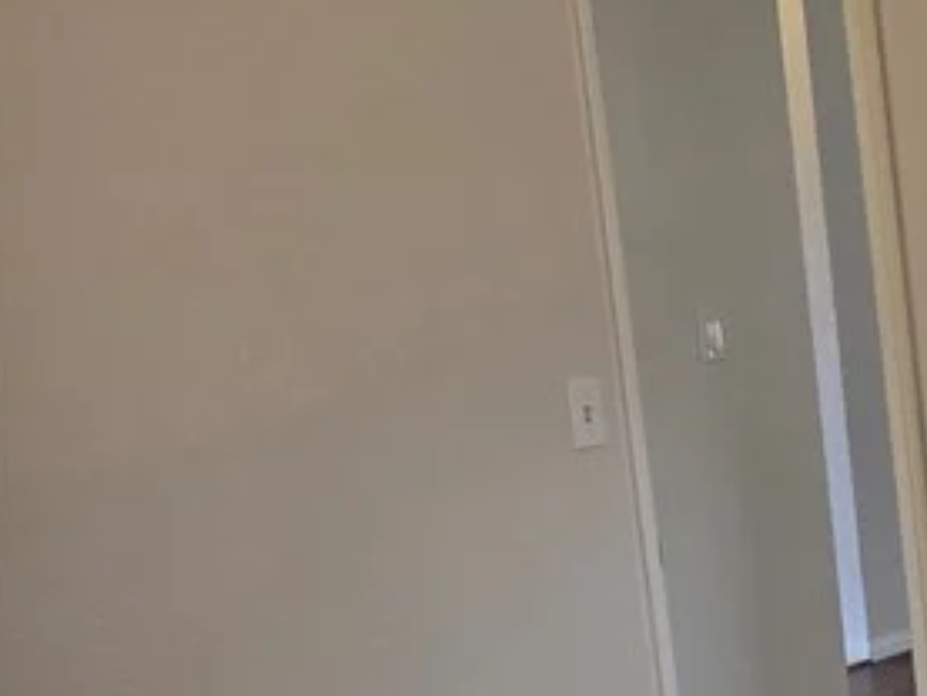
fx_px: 2277
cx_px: 1697
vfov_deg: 17.2
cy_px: 602
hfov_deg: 18.0
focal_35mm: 85
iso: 200
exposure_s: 1/120
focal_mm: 5.4
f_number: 1.8
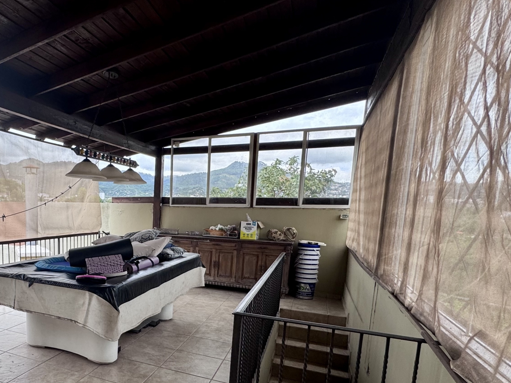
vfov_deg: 53.6
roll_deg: -1.7
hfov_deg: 64.6
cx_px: 118
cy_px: 259
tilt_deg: -8.0
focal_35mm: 25
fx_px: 369
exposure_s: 1/303
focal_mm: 2.22
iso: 40
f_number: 2.2
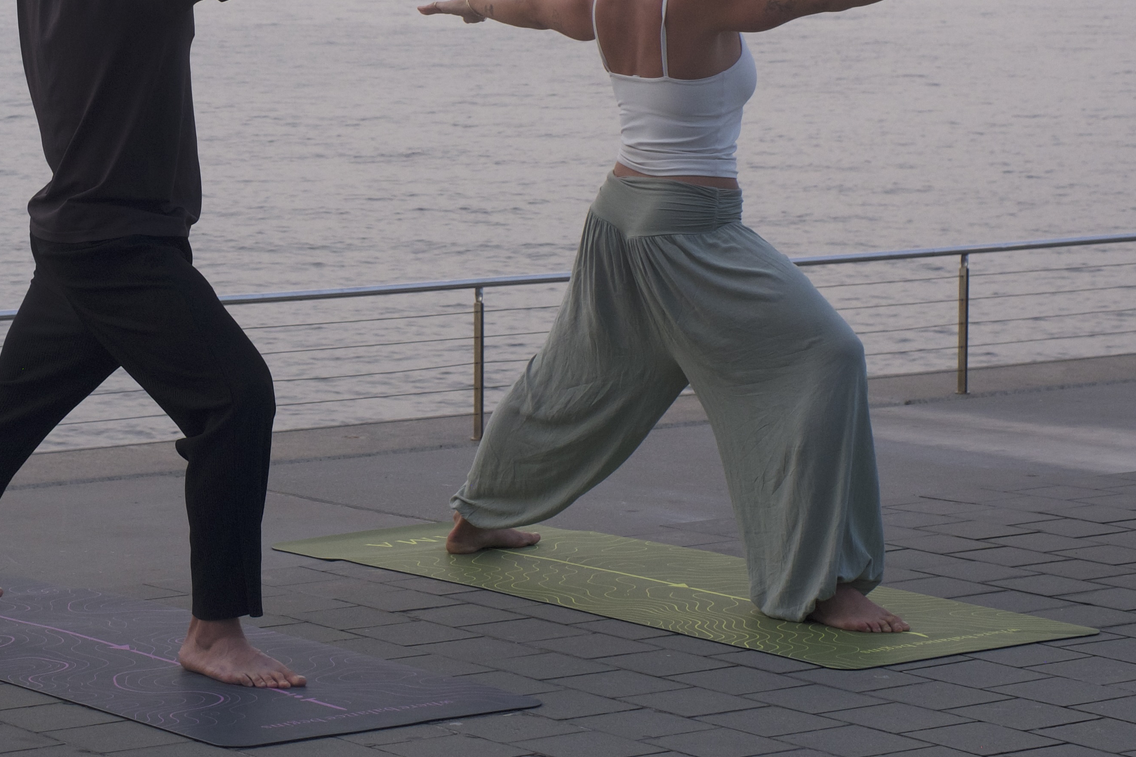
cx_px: 62
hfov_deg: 16.8
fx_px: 3787
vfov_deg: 11.4
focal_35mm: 120
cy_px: 120
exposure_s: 1/125
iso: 800
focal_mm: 35
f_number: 6.4
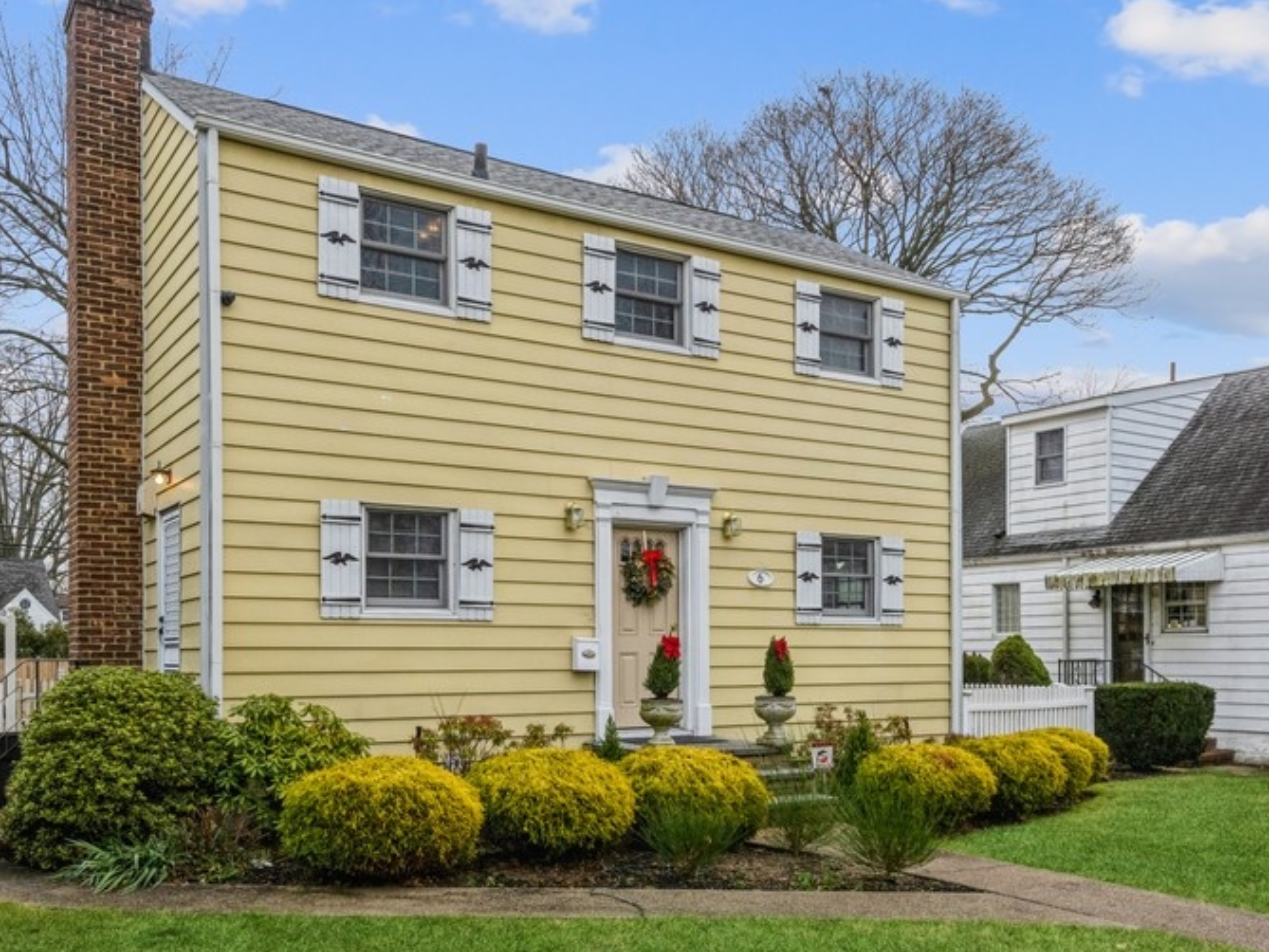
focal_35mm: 31
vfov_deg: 45.4
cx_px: 557
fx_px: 1137
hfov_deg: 58.2
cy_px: 506
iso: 500
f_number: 11
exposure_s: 1/500
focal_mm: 24
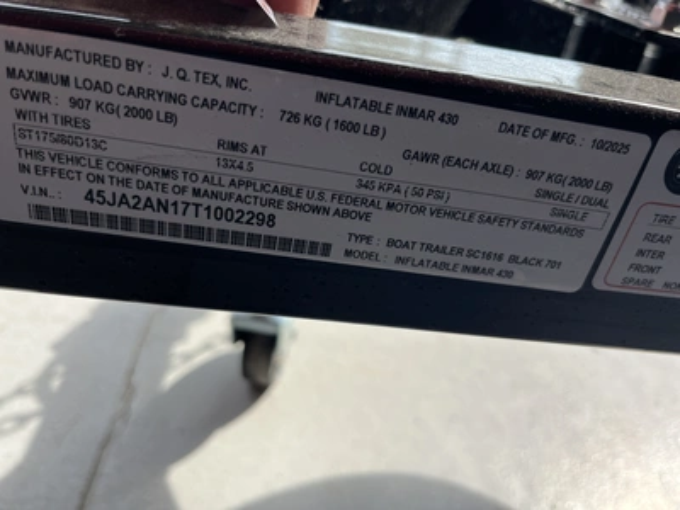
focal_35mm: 26
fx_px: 511
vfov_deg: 53.1
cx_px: 340
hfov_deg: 67.3
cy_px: 255
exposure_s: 1/1355
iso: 50
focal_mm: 5.1
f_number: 1.6
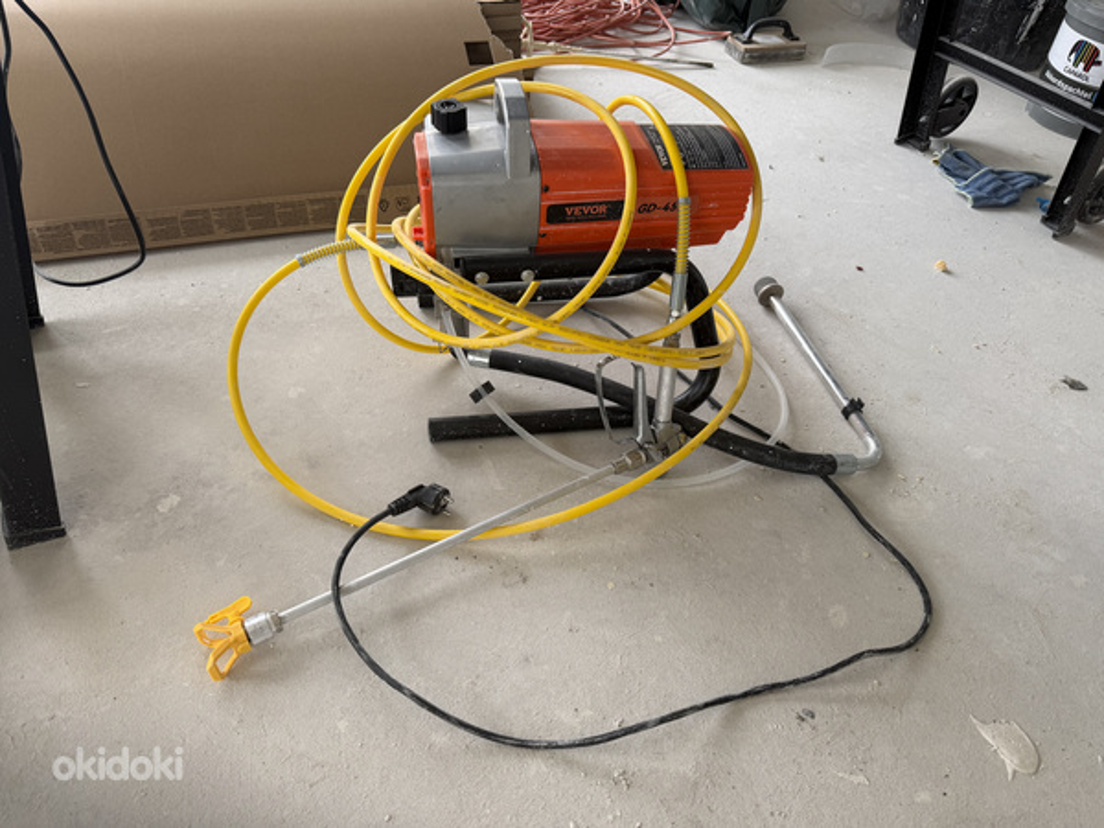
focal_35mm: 24
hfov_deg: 71.6
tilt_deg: -44.1
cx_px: 552
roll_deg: -5.5
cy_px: 414
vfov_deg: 56.8
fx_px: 765
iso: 100
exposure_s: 1/121
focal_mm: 6.76
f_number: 1.78
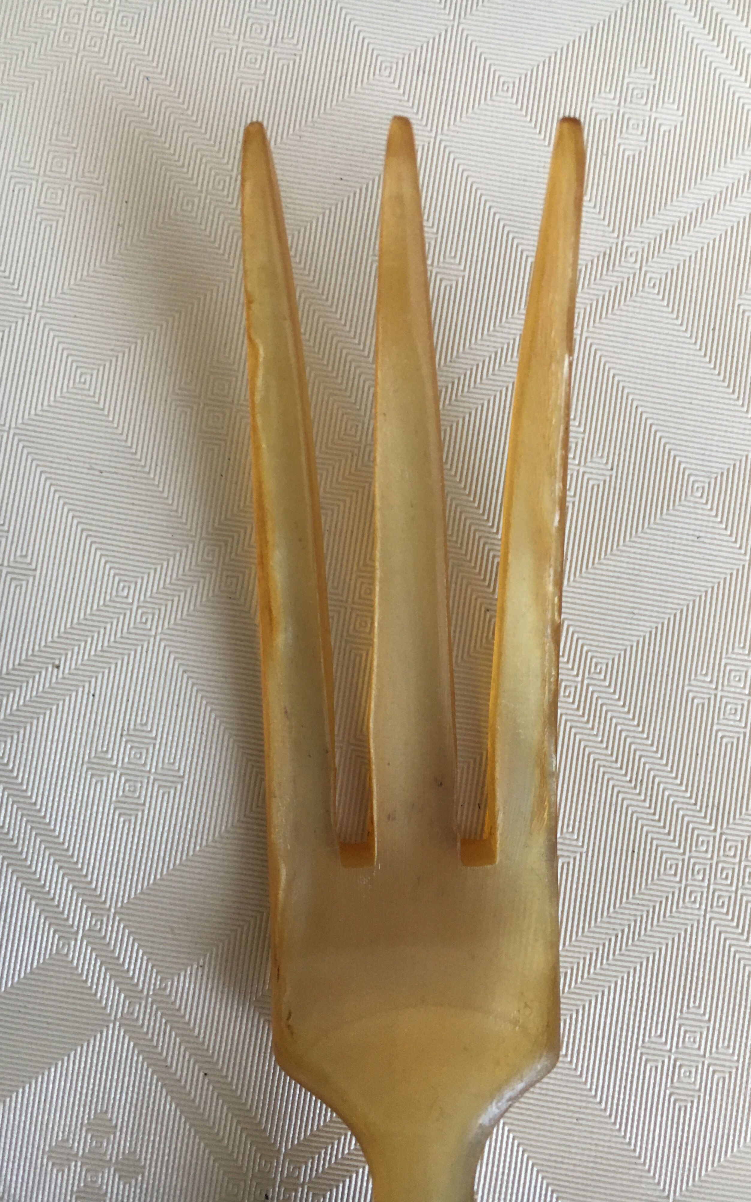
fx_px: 1015
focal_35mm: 31
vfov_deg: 61.2
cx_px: 411
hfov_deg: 40.6
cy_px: 606
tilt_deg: -87.9
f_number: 2.2
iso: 125
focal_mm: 4.15
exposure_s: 1/33
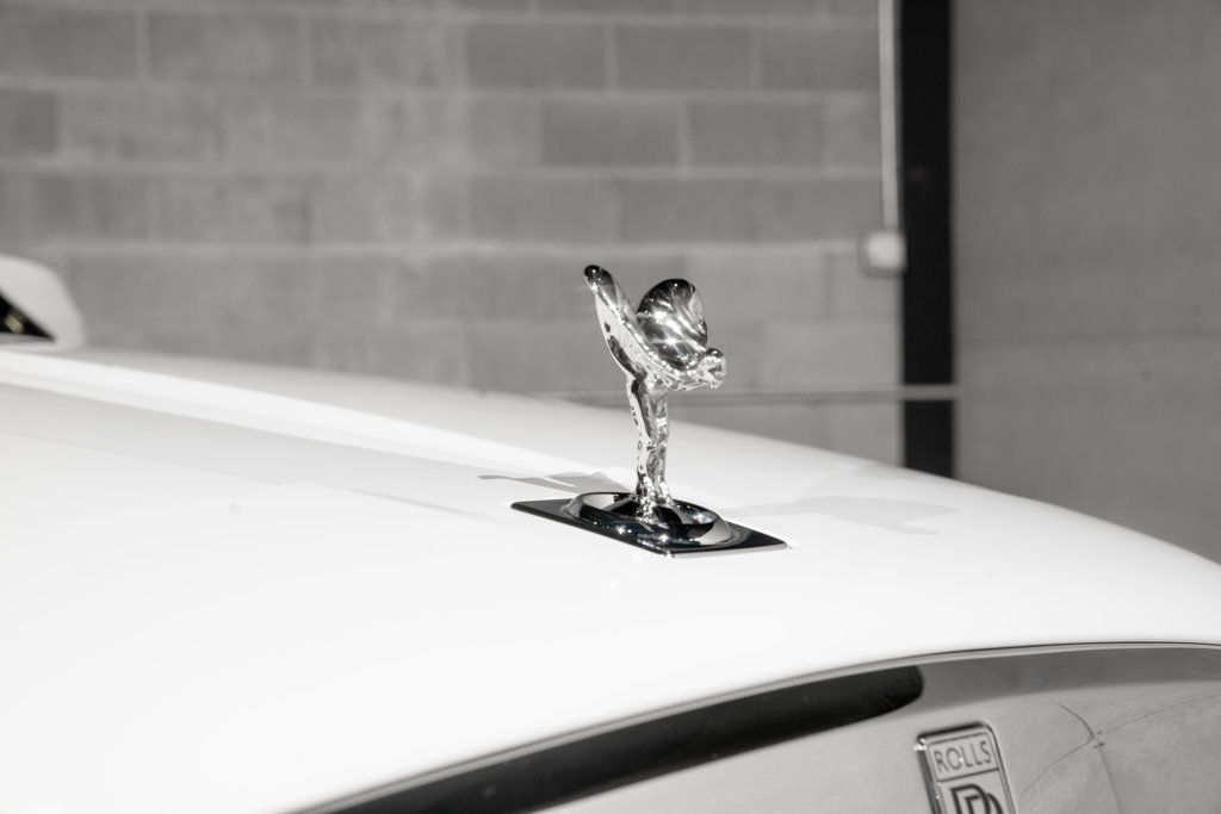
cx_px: 610
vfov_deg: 19.5
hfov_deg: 28.8
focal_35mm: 70
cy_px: 407
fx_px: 2374
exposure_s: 1/125
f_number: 9
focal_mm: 70
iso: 400
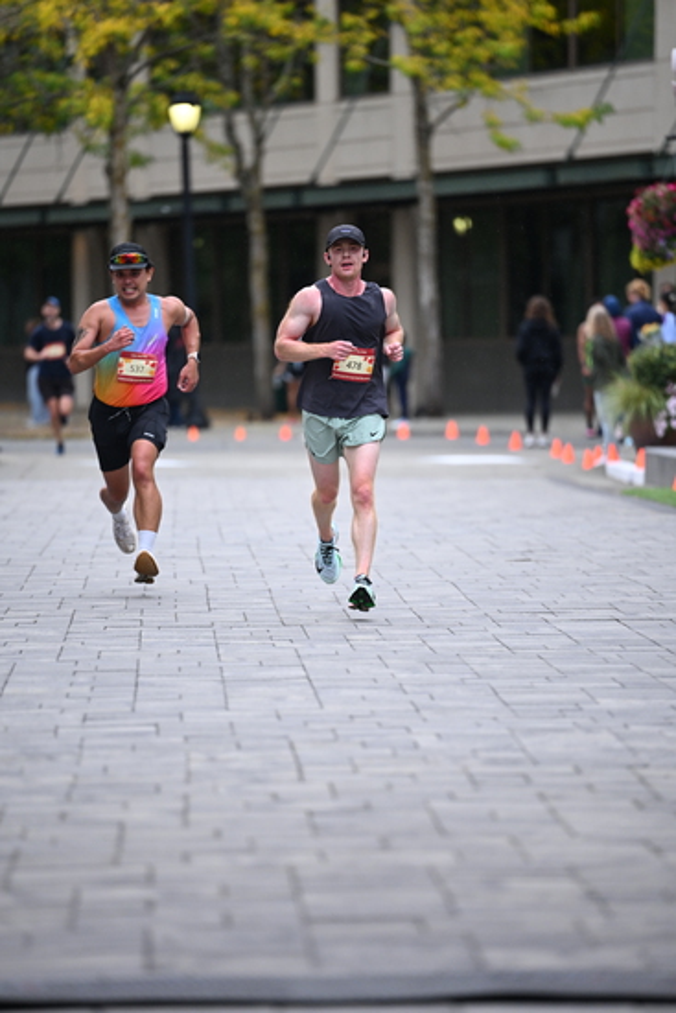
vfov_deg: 10.3
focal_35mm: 200
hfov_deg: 6.9
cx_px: 338
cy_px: 506
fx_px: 5629
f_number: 2.8
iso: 1250
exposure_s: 1/2500
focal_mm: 200
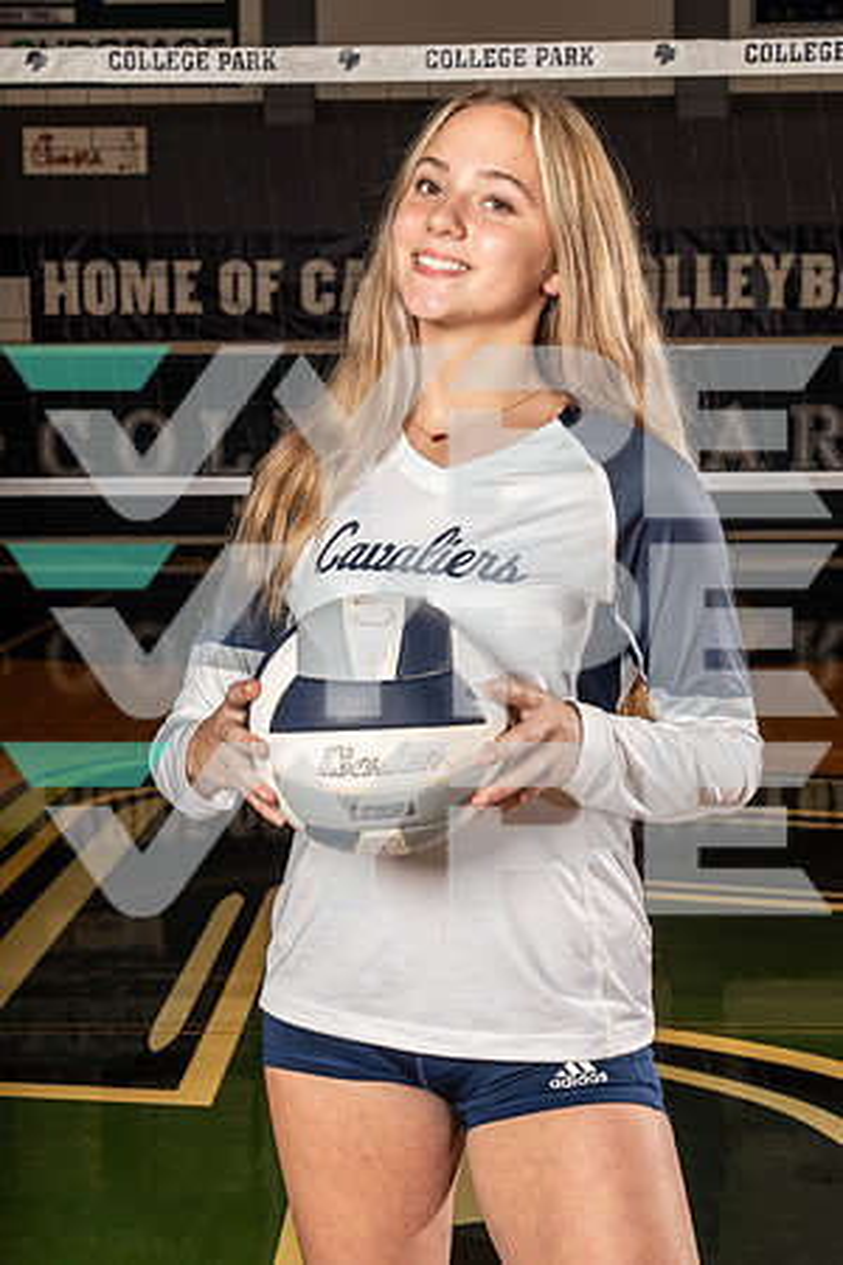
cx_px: 422
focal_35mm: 60
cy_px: 632
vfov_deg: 33.4
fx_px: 2107
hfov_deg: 22.6
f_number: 11
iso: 640
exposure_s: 1/250
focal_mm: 60
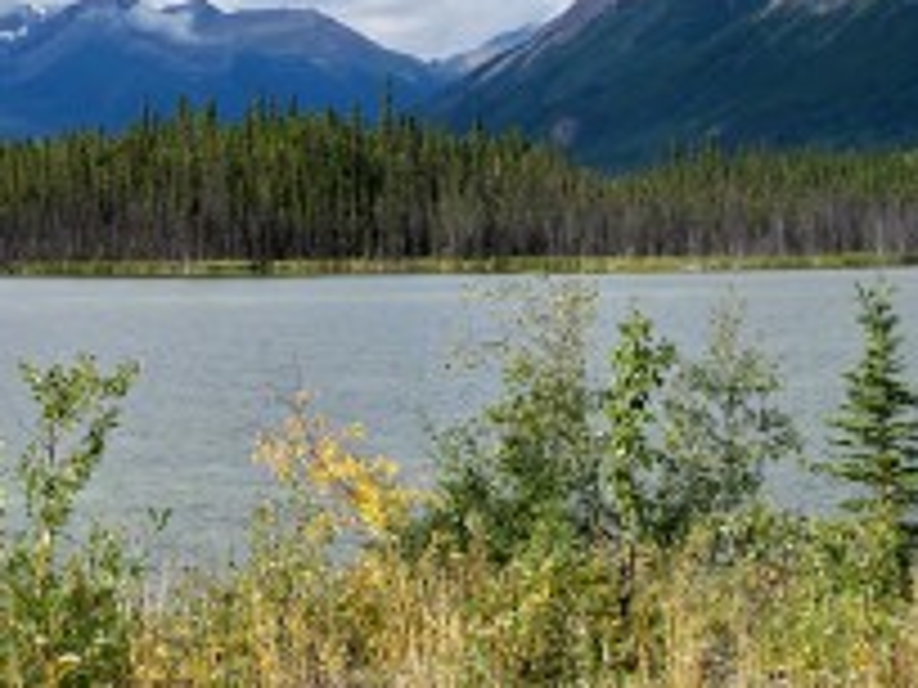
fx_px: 2864
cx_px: 207
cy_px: 49
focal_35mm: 108
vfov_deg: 13.6
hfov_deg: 18.1
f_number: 4
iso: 64
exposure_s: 1/400
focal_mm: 9.7
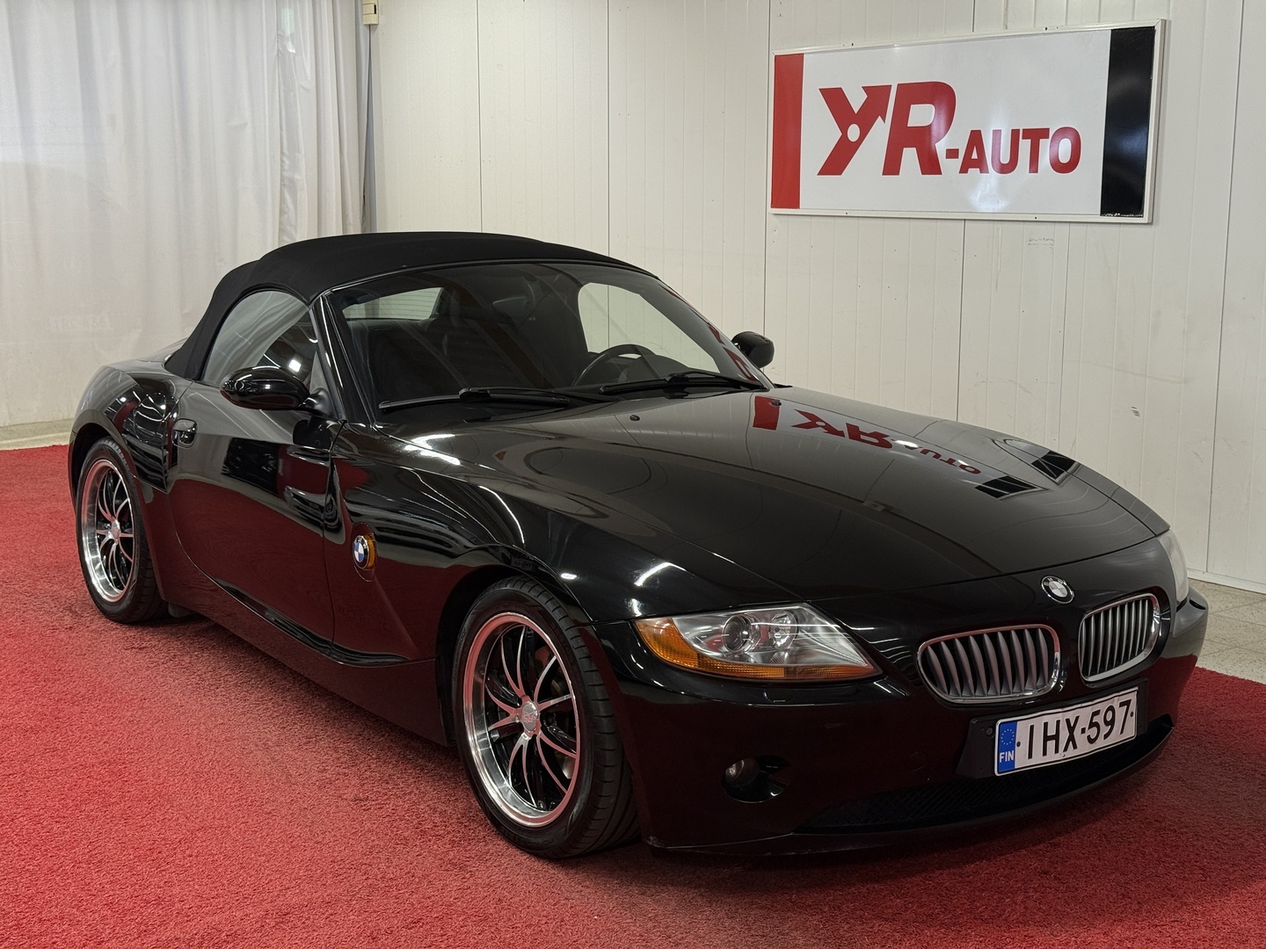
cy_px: 474
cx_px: 633
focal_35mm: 48
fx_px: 1755
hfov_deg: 39.7
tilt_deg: -9.2
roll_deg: +0.2
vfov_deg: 30.3
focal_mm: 6.76
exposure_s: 1/121
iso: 50
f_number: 1.78
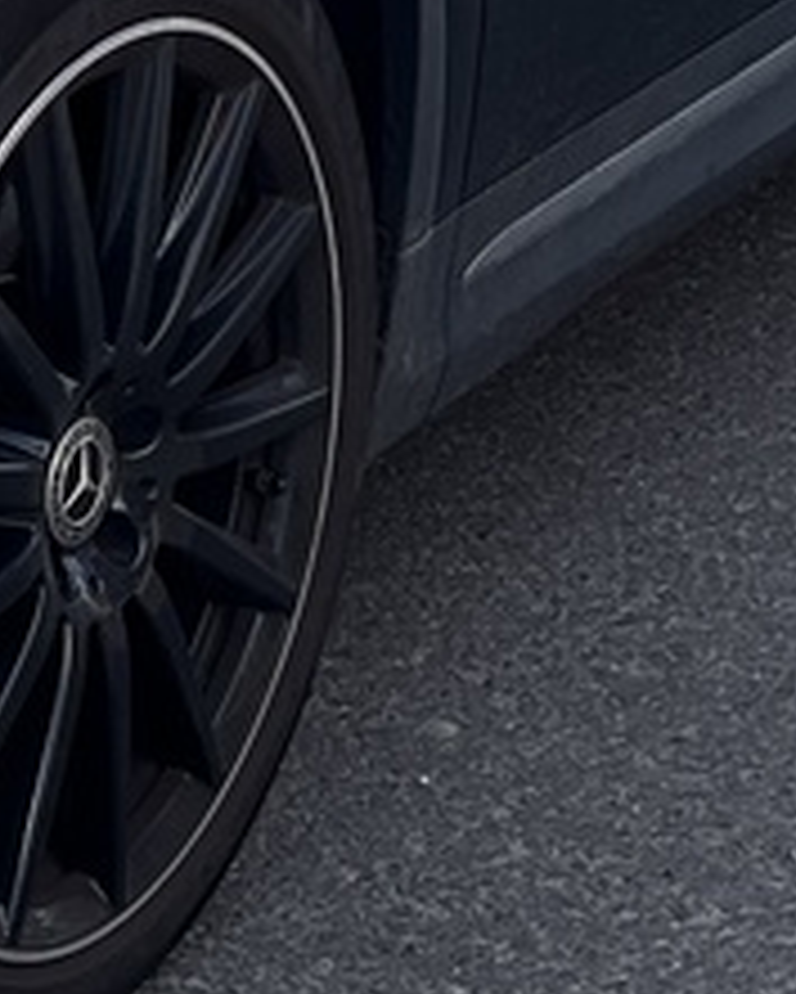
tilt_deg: -16.7
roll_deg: -1.3
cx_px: -594
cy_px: 13
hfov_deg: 9.0
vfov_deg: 11.6
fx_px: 4856
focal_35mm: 165
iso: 50
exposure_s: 1/1075
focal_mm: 5.1
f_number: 1.6
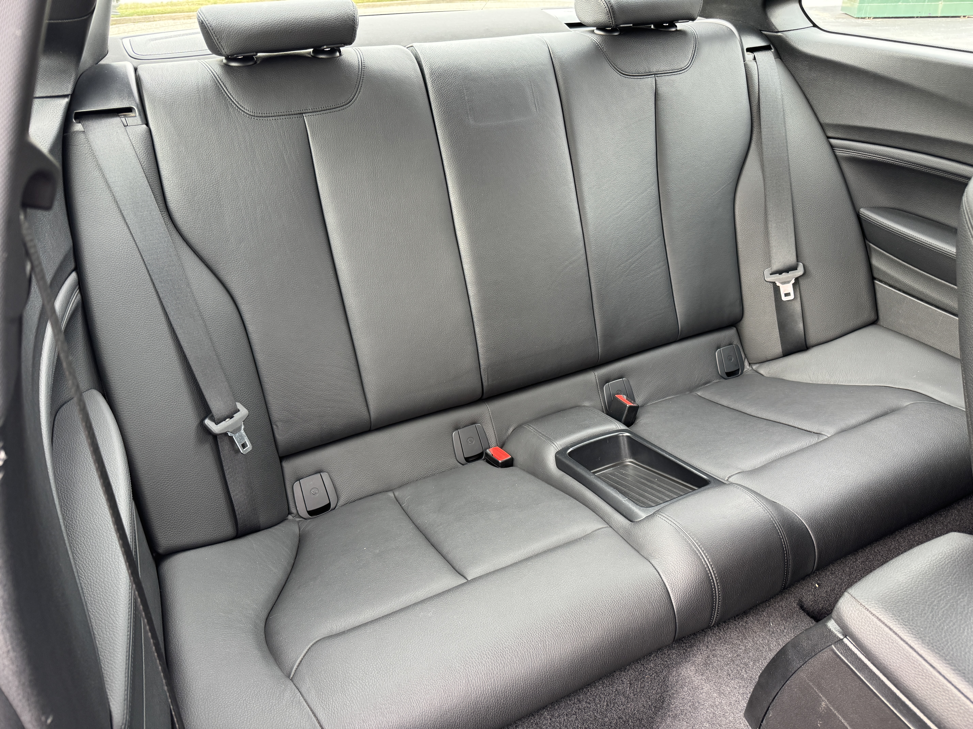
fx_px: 675
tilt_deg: -31.4
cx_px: 486
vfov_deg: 56.8
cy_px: 364
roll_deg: +1.9
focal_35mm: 24
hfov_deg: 71.6
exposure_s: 1/113
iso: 200
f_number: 1.78
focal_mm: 6.76
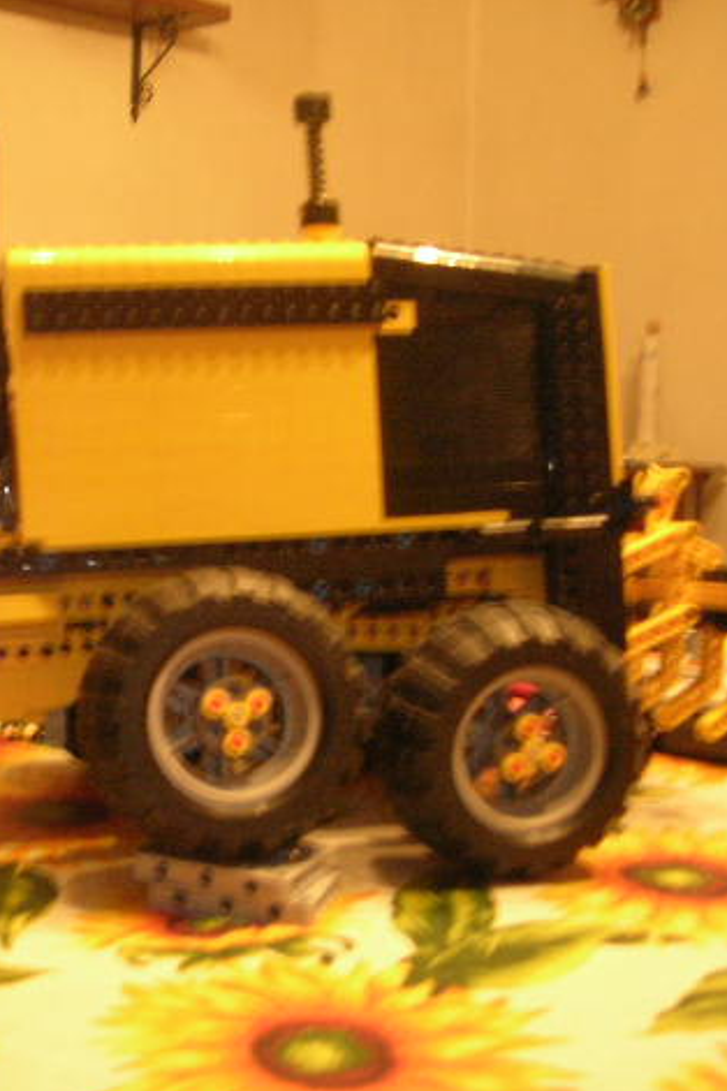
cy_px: 549
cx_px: 123
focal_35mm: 48
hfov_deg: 27.4
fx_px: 1454
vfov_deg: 41.1
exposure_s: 1/3.2
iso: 200
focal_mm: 5.7
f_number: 2.9
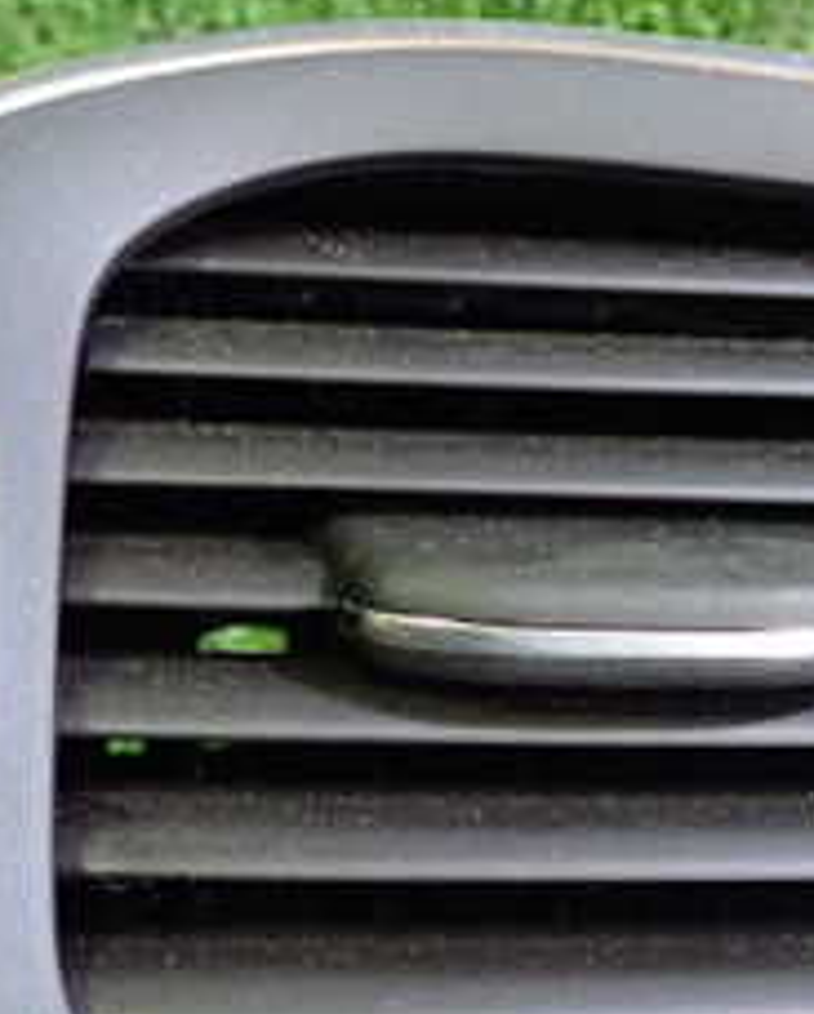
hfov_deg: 19.9
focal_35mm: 77
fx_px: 2314
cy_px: 689
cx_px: 427
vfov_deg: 24.6
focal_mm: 5.4
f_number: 2.3
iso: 640
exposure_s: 1/30
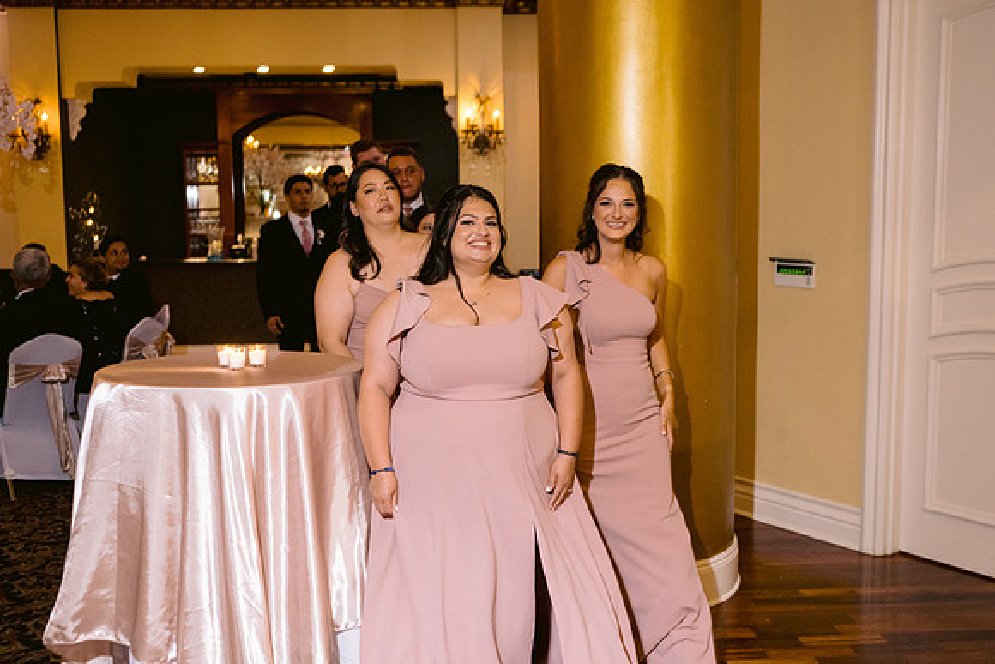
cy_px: 320
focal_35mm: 39
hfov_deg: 49.1
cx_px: 503
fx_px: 1089
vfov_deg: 33.9
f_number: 2.8
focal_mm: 35
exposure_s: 1/125
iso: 1600
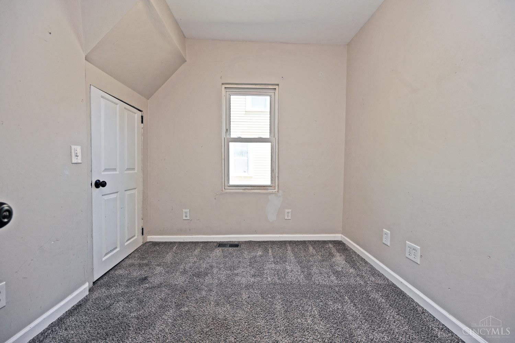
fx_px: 200
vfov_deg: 81.2
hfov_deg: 104.3
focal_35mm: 14
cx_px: 258
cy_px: 172
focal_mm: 14
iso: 160
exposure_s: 1/125
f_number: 5.6
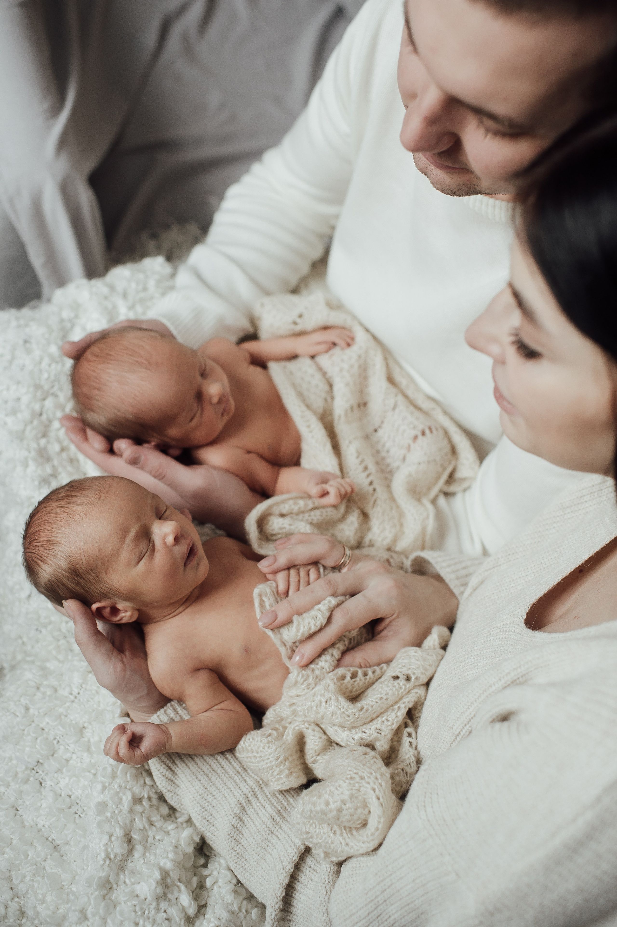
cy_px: 464
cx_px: 308
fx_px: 901
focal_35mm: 35
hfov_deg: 37.8
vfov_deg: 54.5
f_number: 3.2
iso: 500
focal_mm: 35
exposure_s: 1/250
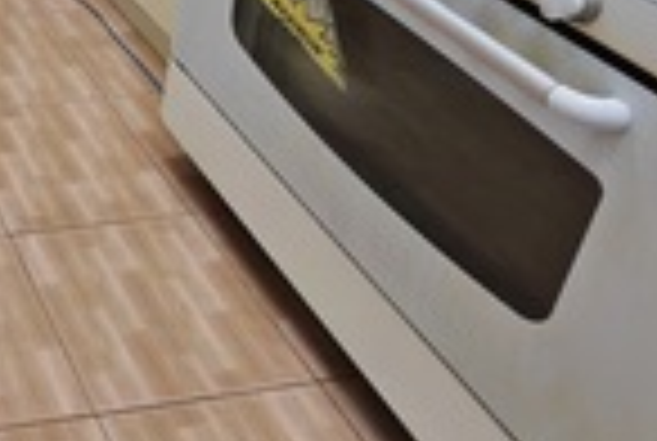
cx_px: -223
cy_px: -200
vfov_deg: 22.1
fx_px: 951
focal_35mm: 52
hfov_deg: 29.6
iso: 640
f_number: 2.2
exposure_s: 1/33
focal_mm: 1.96
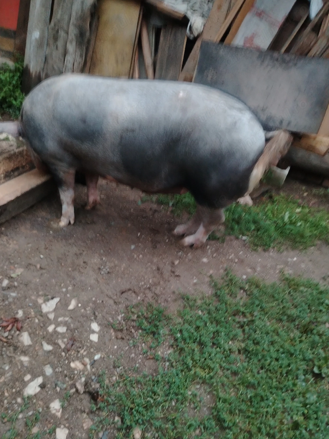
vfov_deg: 65.1
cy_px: 245
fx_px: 342
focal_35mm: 27
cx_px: 154
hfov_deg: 51.3
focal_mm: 5.25
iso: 2569
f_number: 1.75
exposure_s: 1/25
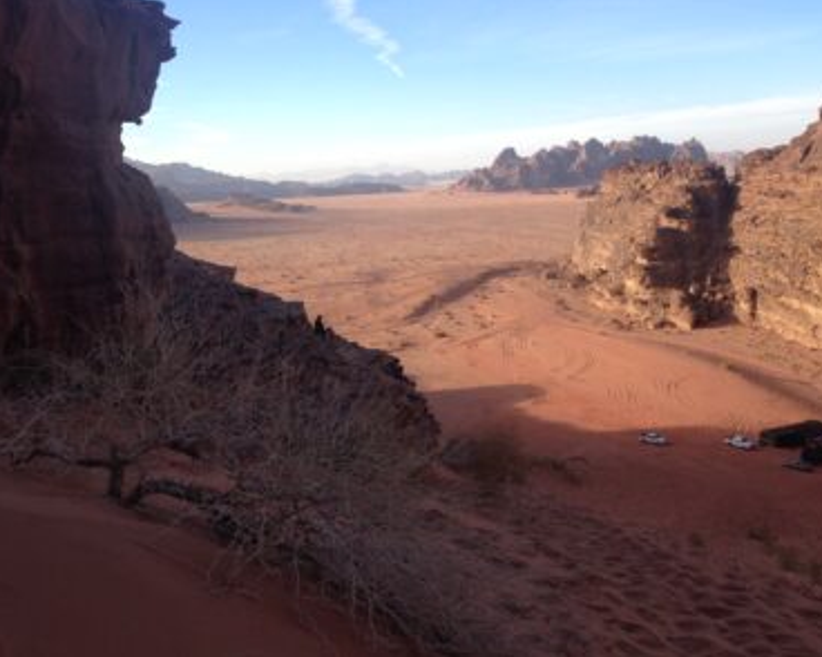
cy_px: 326
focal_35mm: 35
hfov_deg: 51.5
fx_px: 851
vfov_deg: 42.2
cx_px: 424
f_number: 2.4
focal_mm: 4.12
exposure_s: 1/623
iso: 50
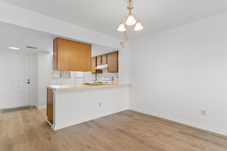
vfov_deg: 67.4
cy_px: 76
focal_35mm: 18
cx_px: 114
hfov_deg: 90.0
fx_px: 113
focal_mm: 12
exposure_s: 1/1.25
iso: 100
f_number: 5.6
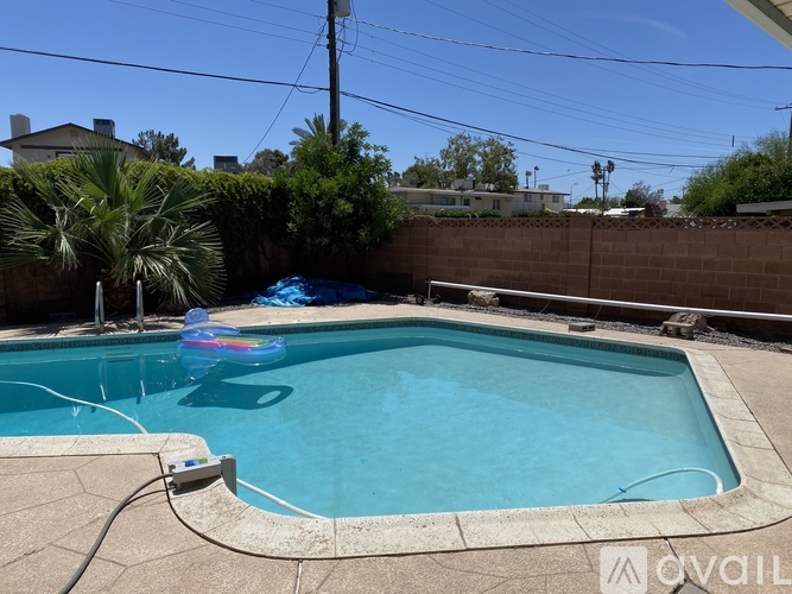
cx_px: 396
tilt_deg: -7.7
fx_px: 595
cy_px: 297
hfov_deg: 67.3
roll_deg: -0.7
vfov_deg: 53.0
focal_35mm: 26
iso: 32
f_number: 1.8
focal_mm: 4.25
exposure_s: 1/5525
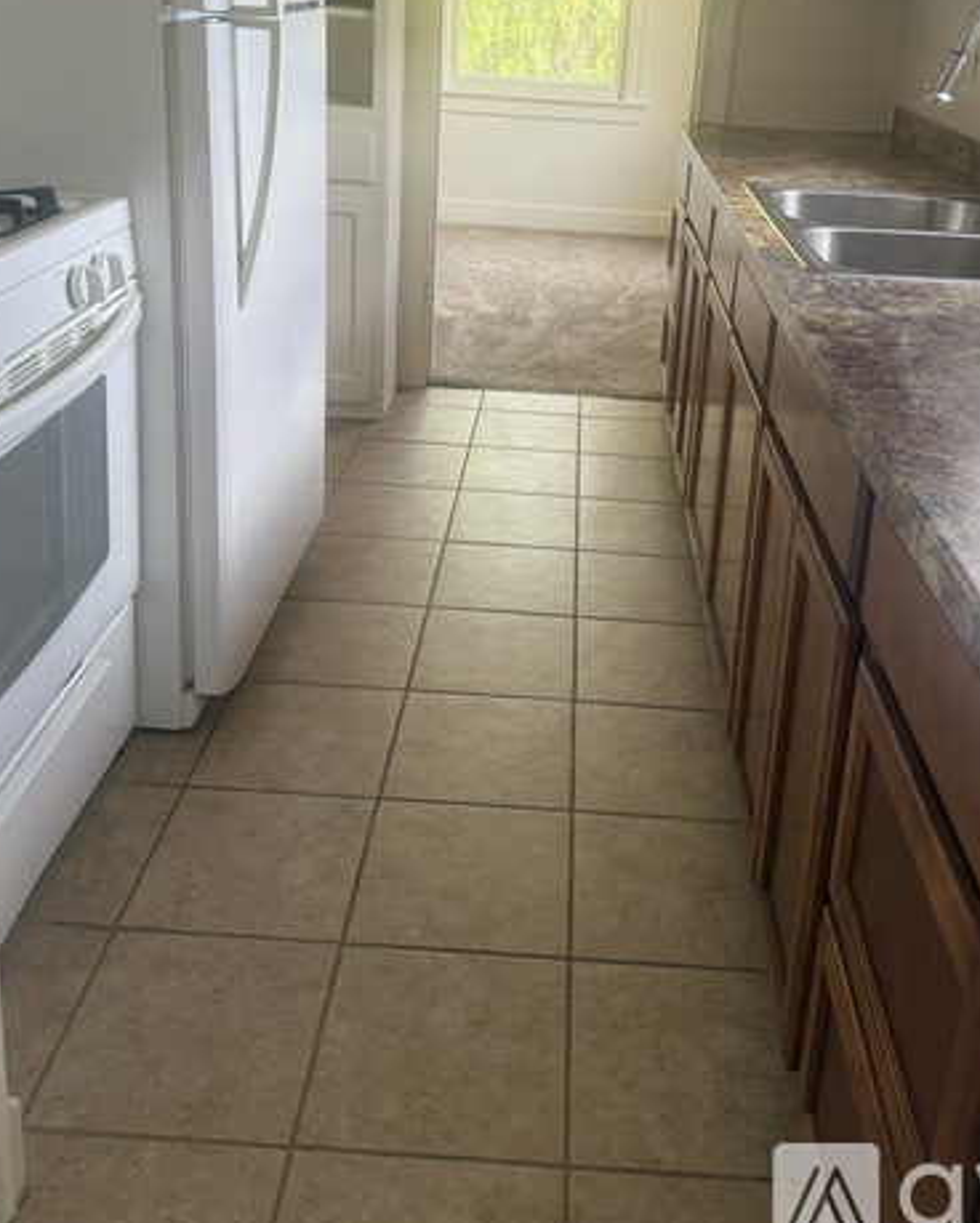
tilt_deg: -16.6
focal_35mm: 34
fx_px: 1231
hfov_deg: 43.4
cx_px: 538
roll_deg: -3.3
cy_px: 361
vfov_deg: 51.3
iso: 125
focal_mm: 6.76
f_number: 1.78
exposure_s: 1/121
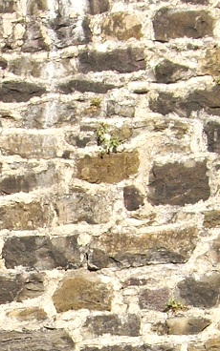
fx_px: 2101
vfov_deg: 9.4
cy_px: 441
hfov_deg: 5.9
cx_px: -81
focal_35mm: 219
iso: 50
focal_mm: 7.9
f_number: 2.8
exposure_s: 1/800
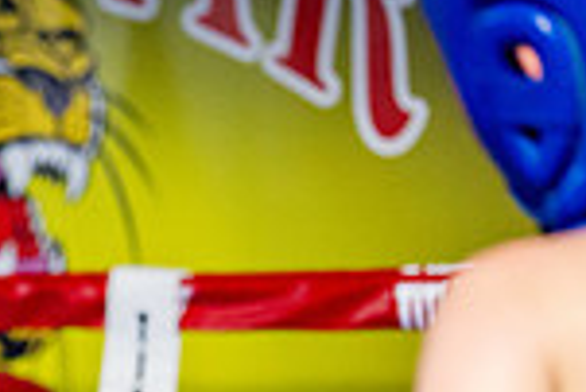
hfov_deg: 6.4
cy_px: 658
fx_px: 5198
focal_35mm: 319
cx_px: -295
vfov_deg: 4.3
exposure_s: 1/1000
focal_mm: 83
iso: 4000
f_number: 2
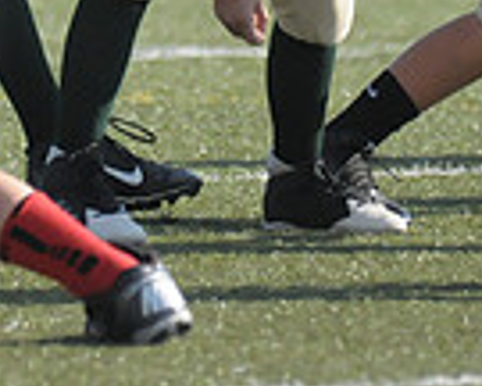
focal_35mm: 1625
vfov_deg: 1.0
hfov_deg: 1.2
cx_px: -50
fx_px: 23181
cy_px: -298
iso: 1600
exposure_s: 1/5000
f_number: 4
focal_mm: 270
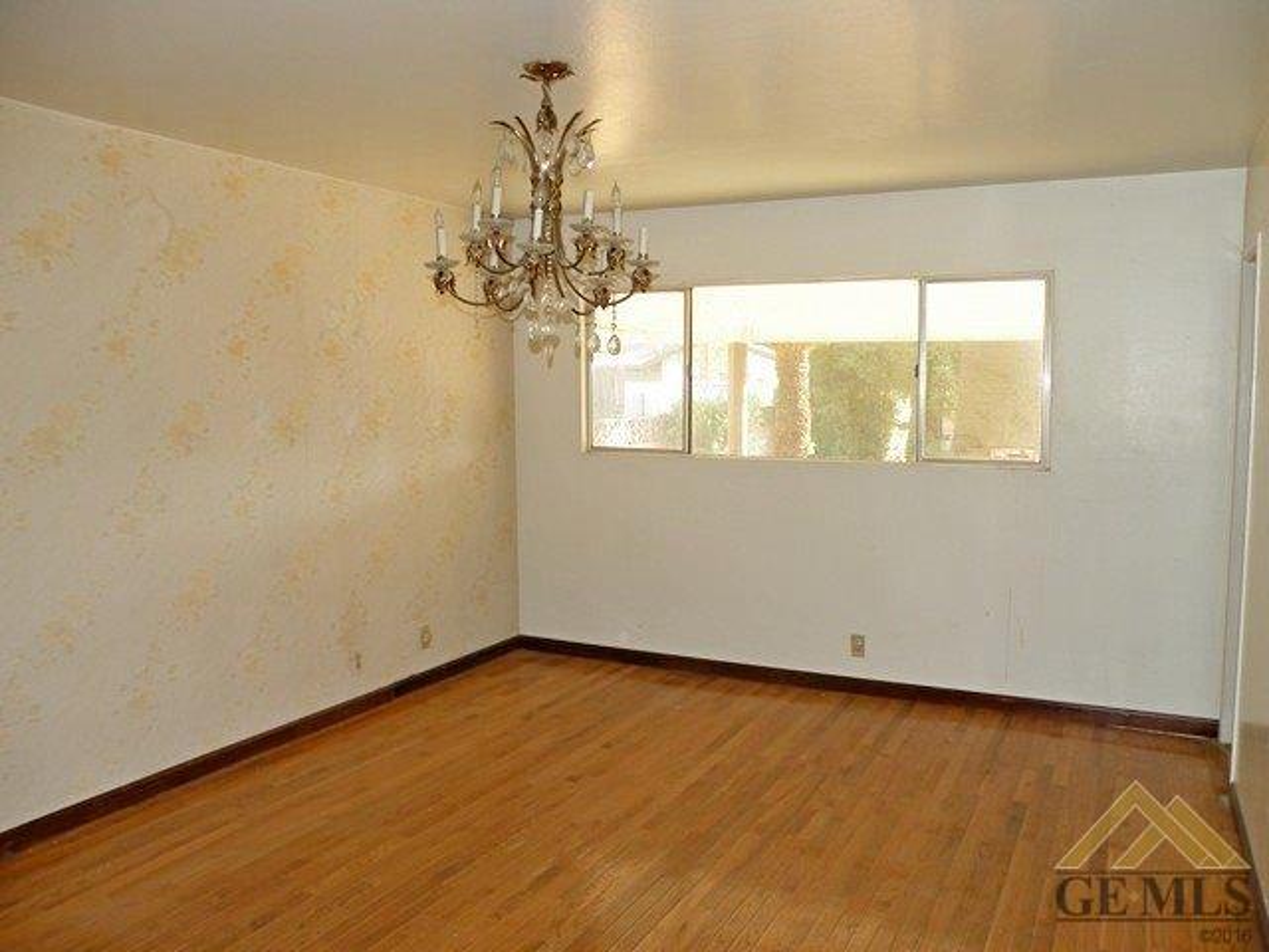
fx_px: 990
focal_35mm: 27
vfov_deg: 51.4
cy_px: 476
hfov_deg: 65.3
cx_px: 634
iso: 64
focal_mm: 4.7
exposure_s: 1/55.8
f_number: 2.8
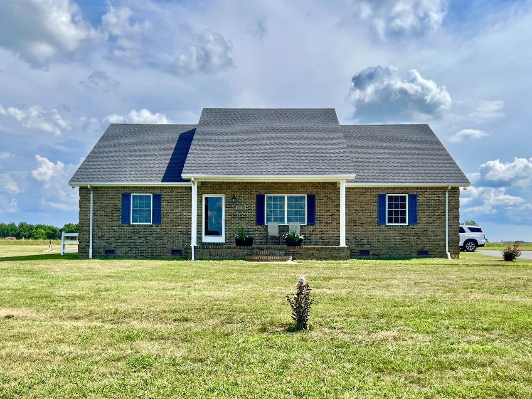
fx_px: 400
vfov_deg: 53.1
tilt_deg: +2.0
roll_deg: -0.2
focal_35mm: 26
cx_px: 266
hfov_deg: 67.3
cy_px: 200
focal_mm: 5.7
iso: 50
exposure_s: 1/2841
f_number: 1.5
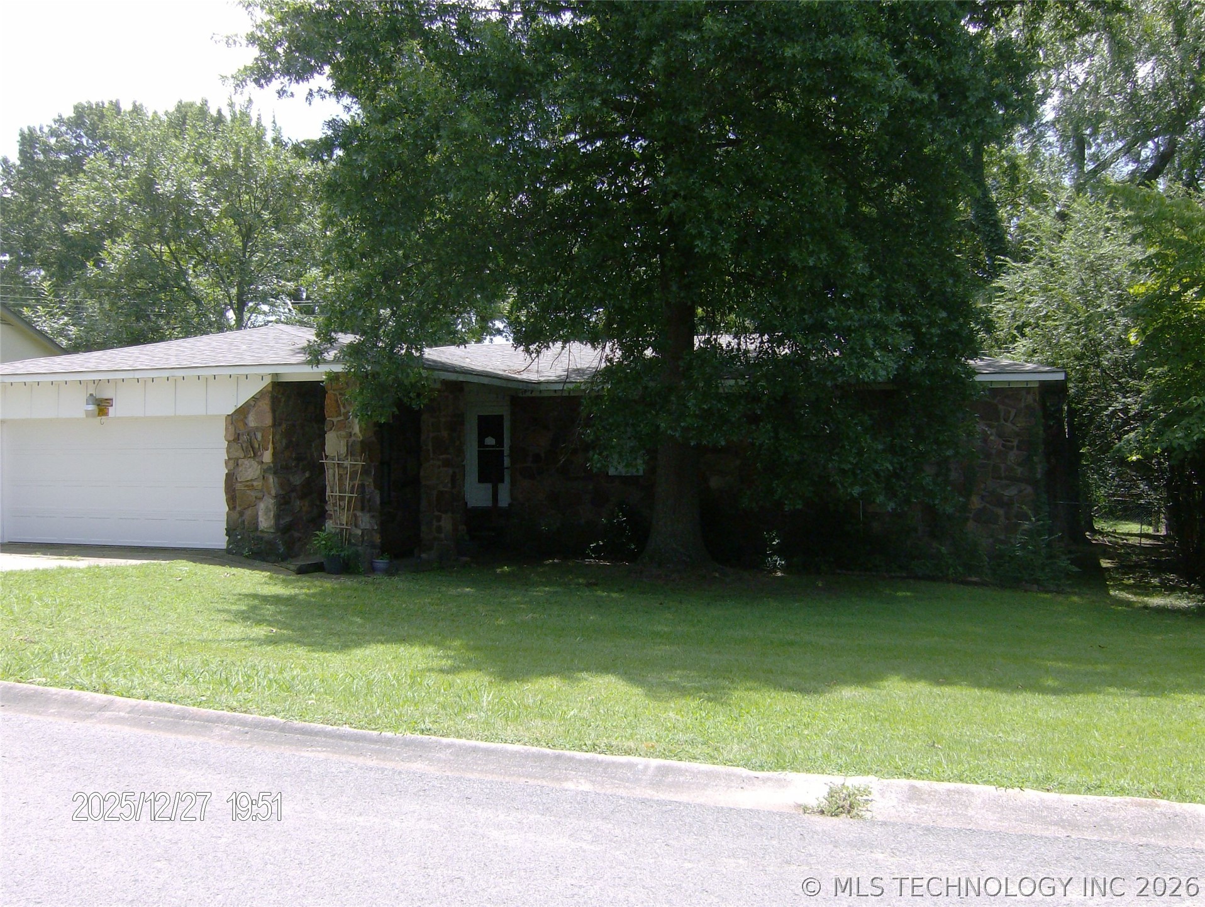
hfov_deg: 51.3
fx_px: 1255
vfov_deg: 39.7
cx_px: 602
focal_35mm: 36
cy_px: 454
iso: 100
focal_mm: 6
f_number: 4.7
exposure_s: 1/292
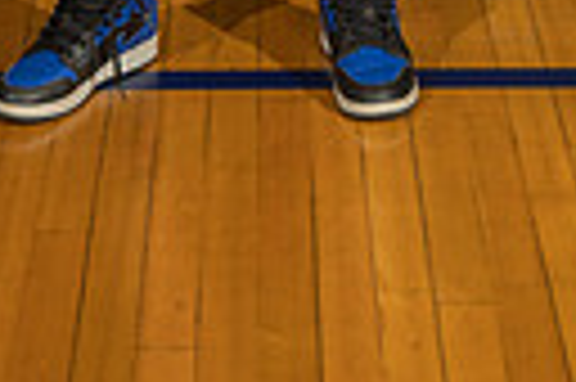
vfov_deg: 8.1
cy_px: -535
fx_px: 2477
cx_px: 315
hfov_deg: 13.3
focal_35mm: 155
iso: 160
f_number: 7.1
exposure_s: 1/200
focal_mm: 44
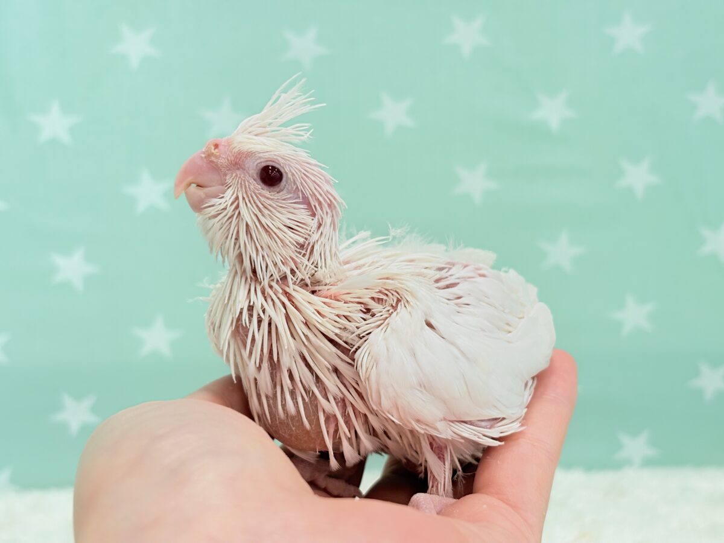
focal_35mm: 52
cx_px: 362
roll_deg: +1.5
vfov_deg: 28.0
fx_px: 1088
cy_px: 272
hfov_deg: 36.8
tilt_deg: -6.6
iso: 40
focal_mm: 5.96
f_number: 1.6
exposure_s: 1/50
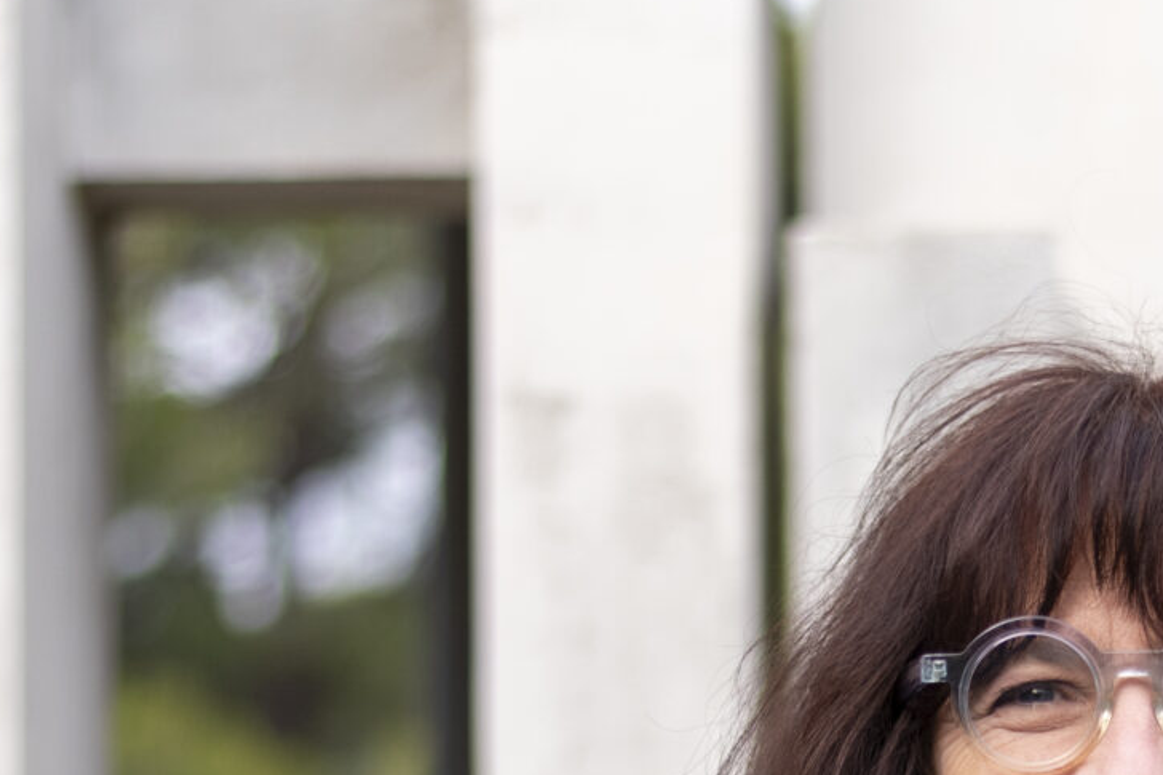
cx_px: 960
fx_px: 5684
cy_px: 1175
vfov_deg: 7.7
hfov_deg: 11.6
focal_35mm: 176
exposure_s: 1/2500
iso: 200
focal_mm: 50
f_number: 1.8
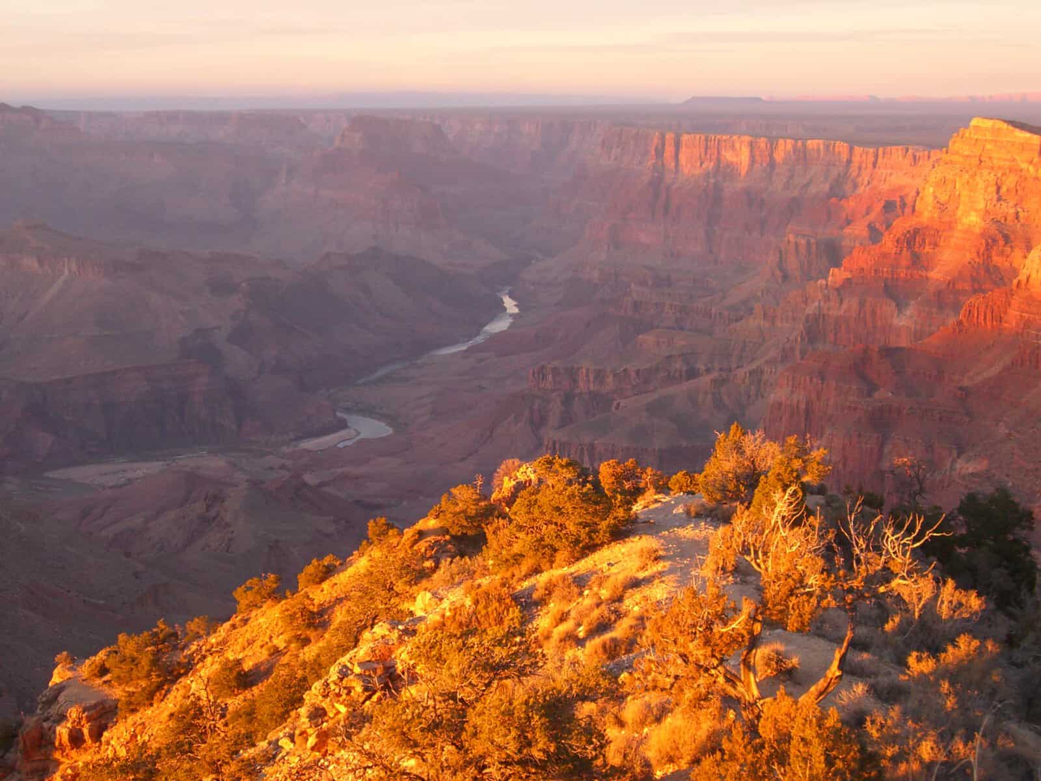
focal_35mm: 55
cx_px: 520
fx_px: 1654
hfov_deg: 34.9
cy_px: 390
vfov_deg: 26.6
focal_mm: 9
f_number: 3.3
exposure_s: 1/100
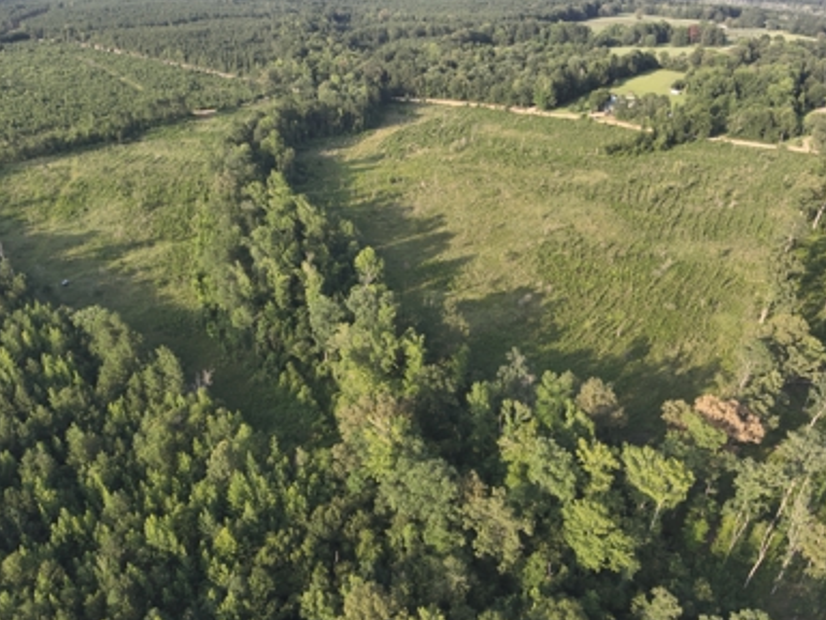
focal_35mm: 25
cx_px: 422
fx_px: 597
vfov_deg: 54.9
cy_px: 306
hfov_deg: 69.4
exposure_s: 1/320
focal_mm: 4.4
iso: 100
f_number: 2.8
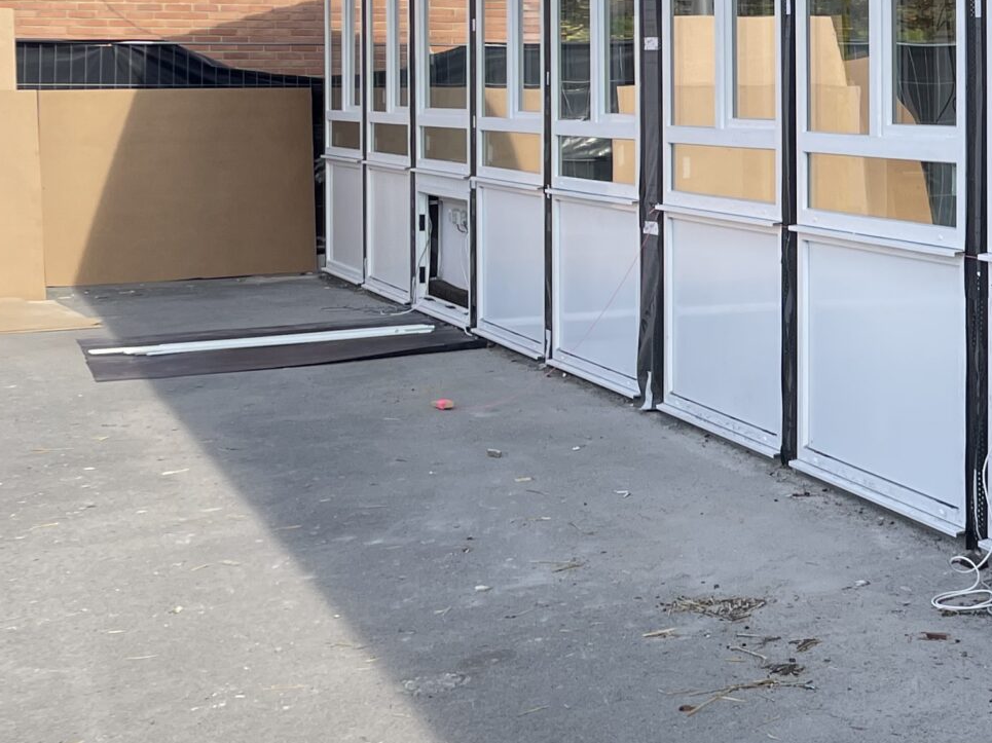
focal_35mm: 69
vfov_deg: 20.9
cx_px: 1308
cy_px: 109
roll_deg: +0.0
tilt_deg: +0.0
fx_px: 1977
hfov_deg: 24.4
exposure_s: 1/1366
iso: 32
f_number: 1.6
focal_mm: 4.2
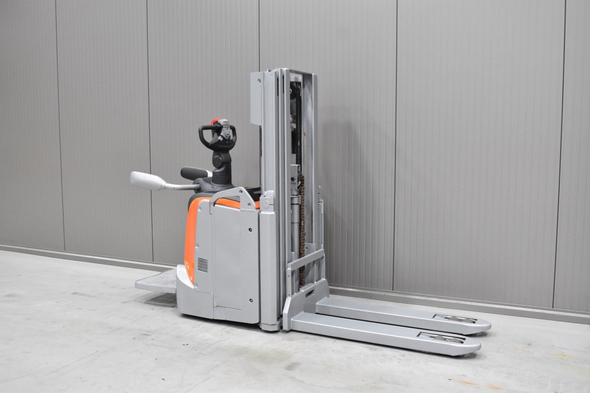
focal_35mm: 36
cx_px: 295
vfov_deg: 36.9
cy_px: 196
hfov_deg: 53.1
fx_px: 590
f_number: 5
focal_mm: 24
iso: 1600
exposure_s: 1/40
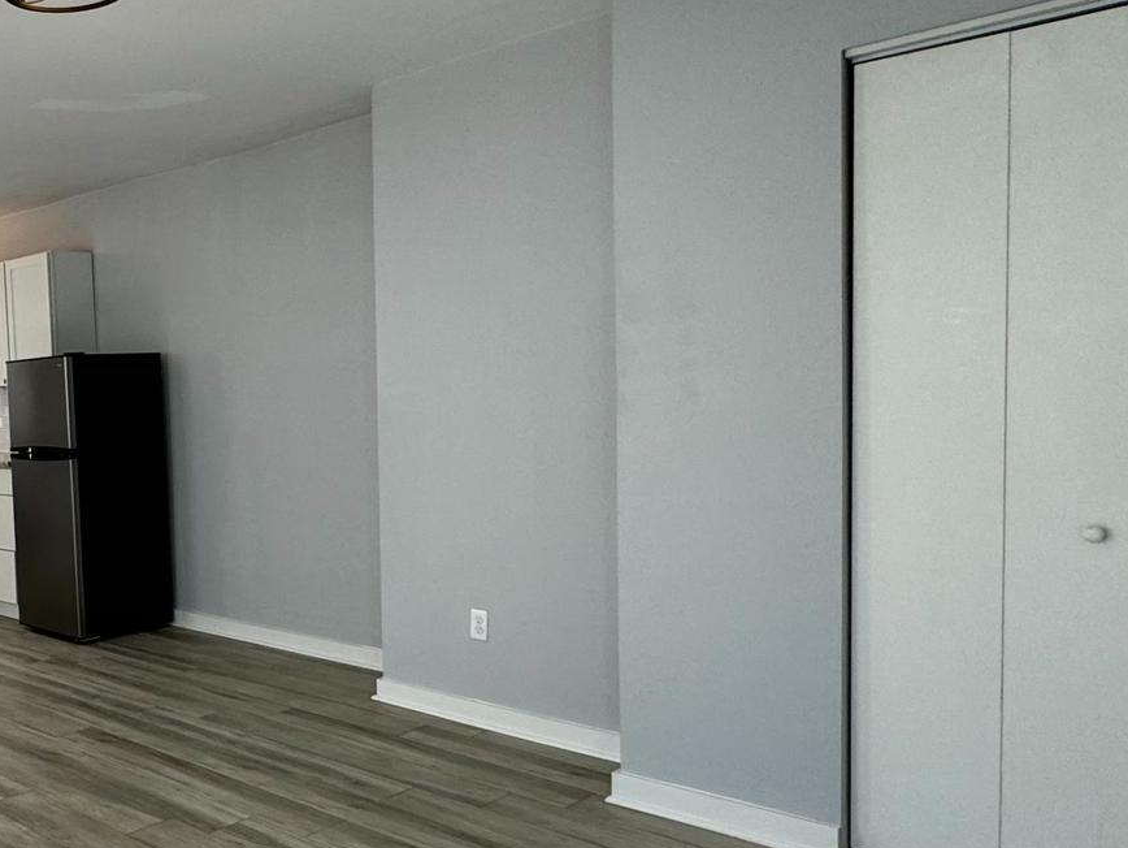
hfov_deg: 48.5
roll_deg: +1.8
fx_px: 1076
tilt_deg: -3.7
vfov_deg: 43.0
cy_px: 457
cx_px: 79
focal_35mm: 33
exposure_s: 1/120
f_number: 2.2
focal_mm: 2.22
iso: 80
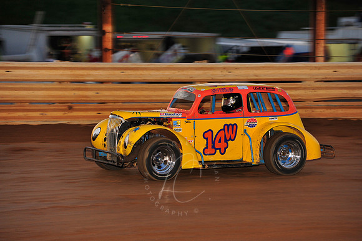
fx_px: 1859
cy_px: 120
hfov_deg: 11.1
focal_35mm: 185
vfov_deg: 7.4
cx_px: 181
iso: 800
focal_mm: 185
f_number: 6.3
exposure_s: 1/250
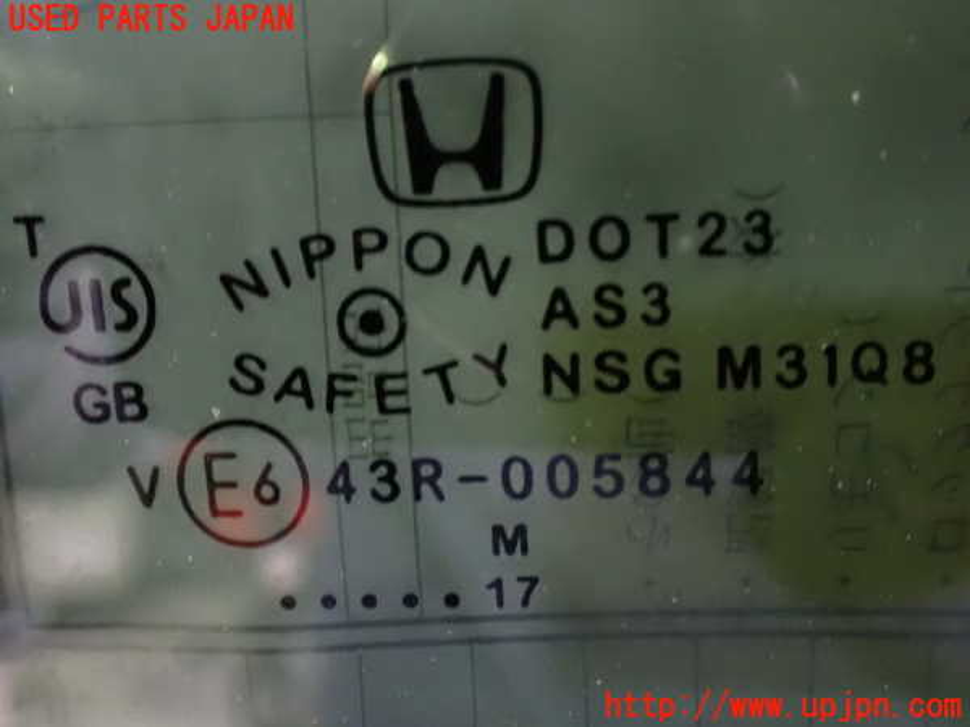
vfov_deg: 39.7
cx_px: 485
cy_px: 364
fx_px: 1009
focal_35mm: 36
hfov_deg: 51.4
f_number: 2.5
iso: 1600
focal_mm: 6.37
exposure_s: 1/8
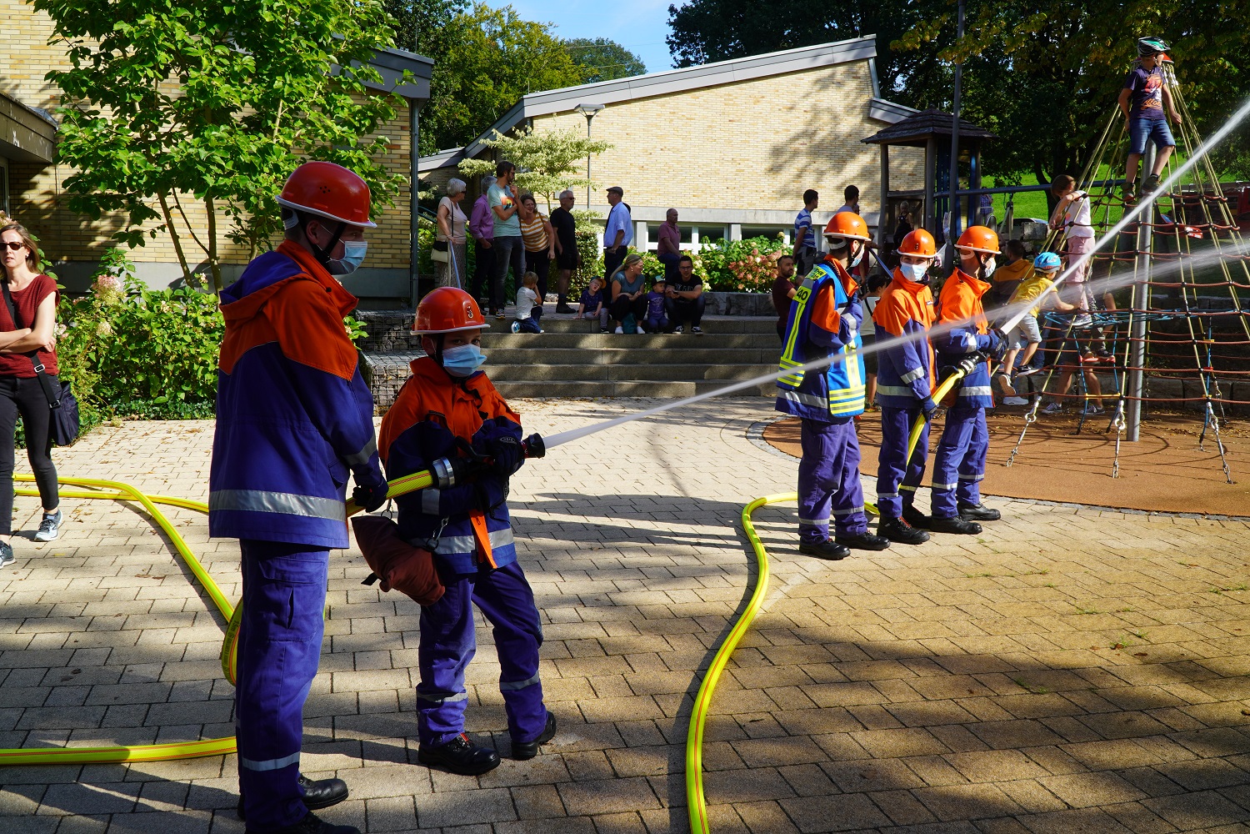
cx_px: 625
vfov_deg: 41.7
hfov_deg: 59.5
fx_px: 1094
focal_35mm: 32
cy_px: 417
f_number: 9
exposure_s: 1/125
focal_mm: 21
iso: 100
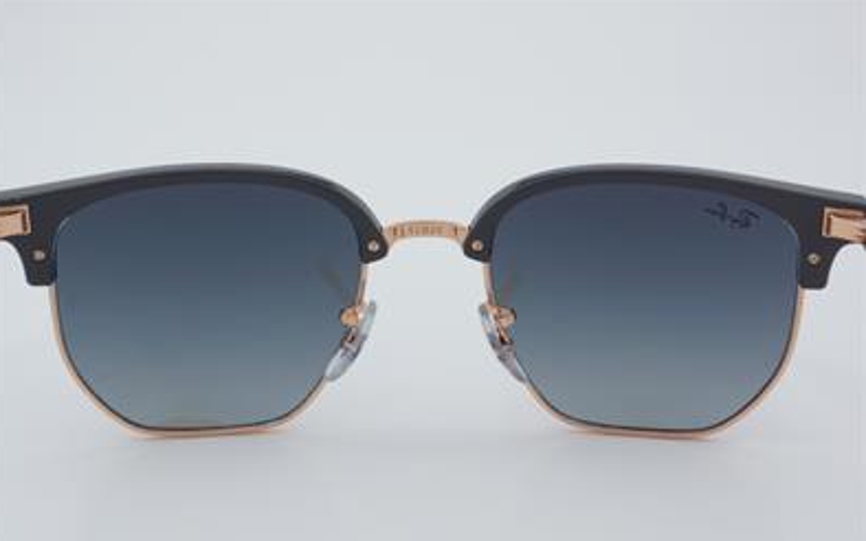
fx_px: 1463
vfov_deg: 20.9
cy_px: 281
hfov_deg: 33.0
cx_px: 429
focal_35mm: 62
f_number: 32
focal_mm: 40
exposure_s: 1/4
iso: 100
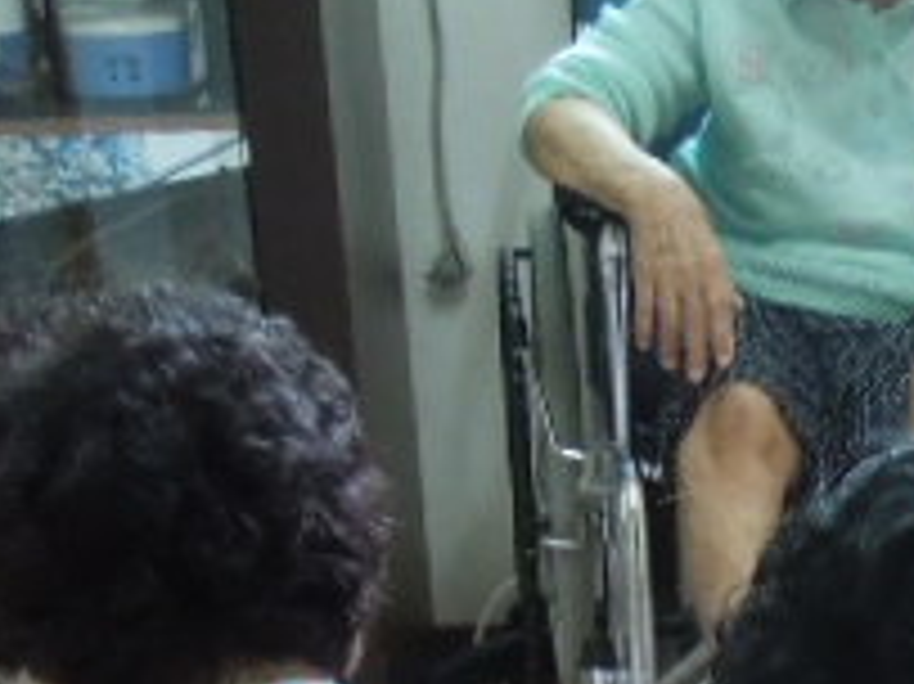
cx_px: 1054
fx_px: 3325
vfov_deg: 10.7
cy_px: 1377
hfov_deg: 15.2
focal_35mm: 126
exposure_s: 1/30
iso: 320
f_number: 3.3
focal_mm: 4.5
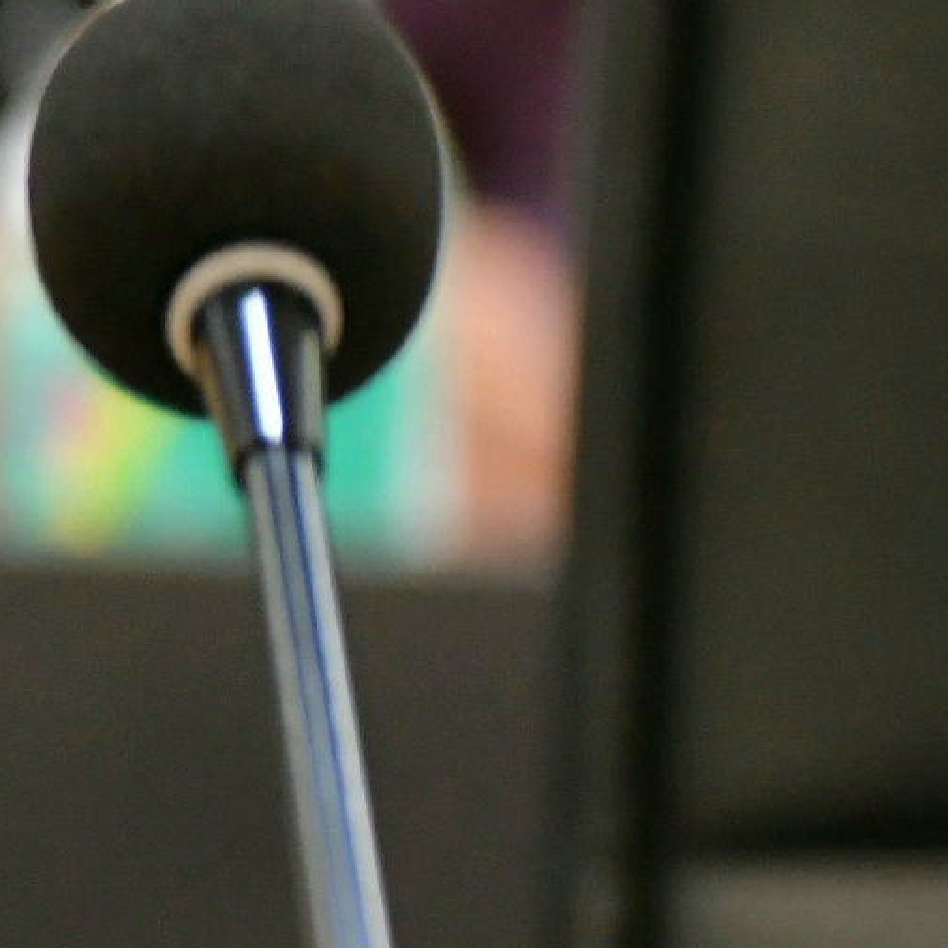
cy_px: 223
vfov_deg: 1.7
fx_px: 32285
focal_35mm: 1042
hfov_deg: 1.7
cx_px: 3657
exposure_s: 1/60.2
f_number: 2.8
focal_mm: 150
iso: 1600
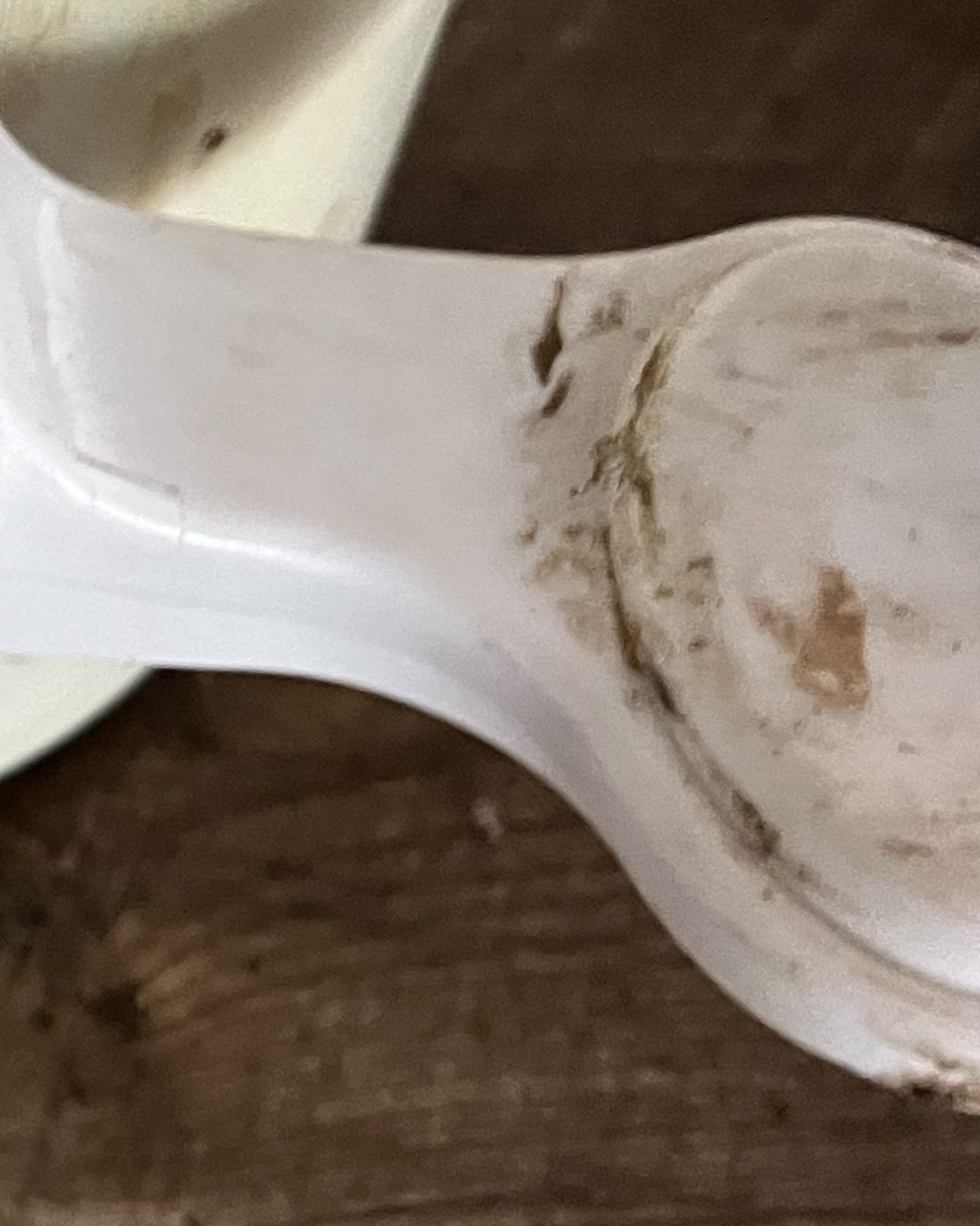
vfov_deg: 25.3
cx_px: -829
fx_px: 2719
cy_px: 468
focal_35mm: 75
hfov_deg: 16.7
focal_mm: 5.7
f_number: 1.5
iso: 500
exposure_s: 1/60
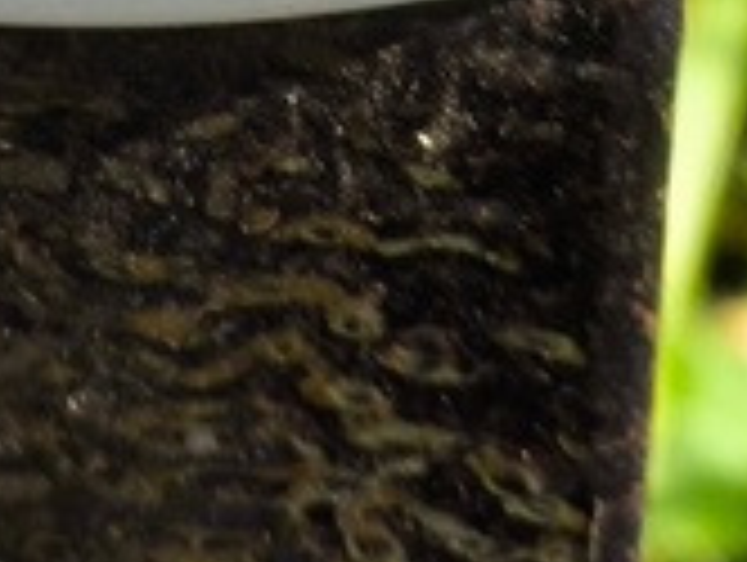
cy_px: -535
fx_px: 5187
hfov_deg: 8.2
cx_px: -34
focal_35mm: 240
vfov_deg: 6.1
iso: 50
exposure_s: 1/290
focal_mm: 4.71
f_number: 1.7
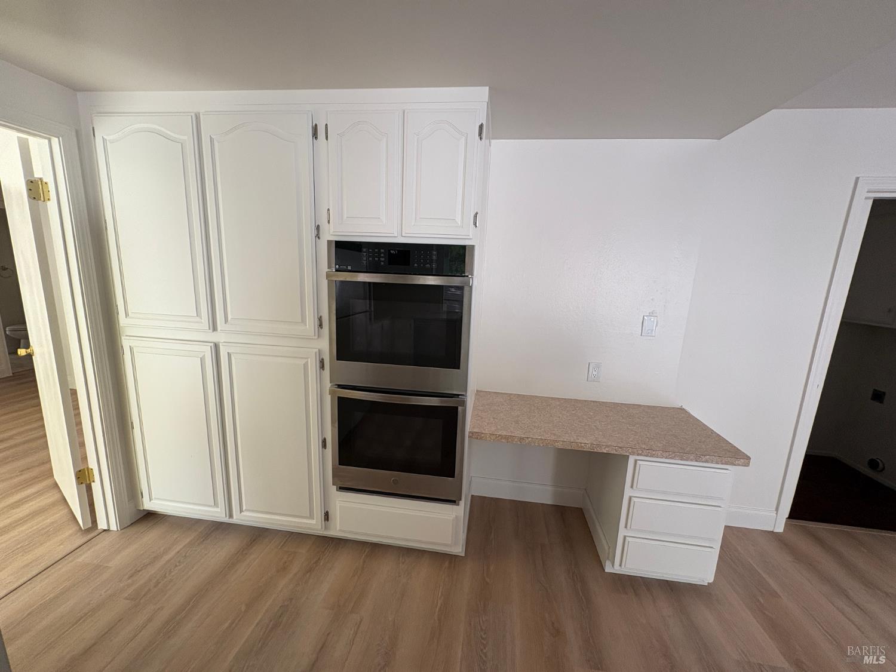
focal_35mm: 14
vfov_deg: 85.7
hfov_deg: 102.1
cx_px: 448
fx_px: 362
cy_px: 336
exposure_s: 1/99
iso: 125
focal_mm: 2.22
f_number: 2.2
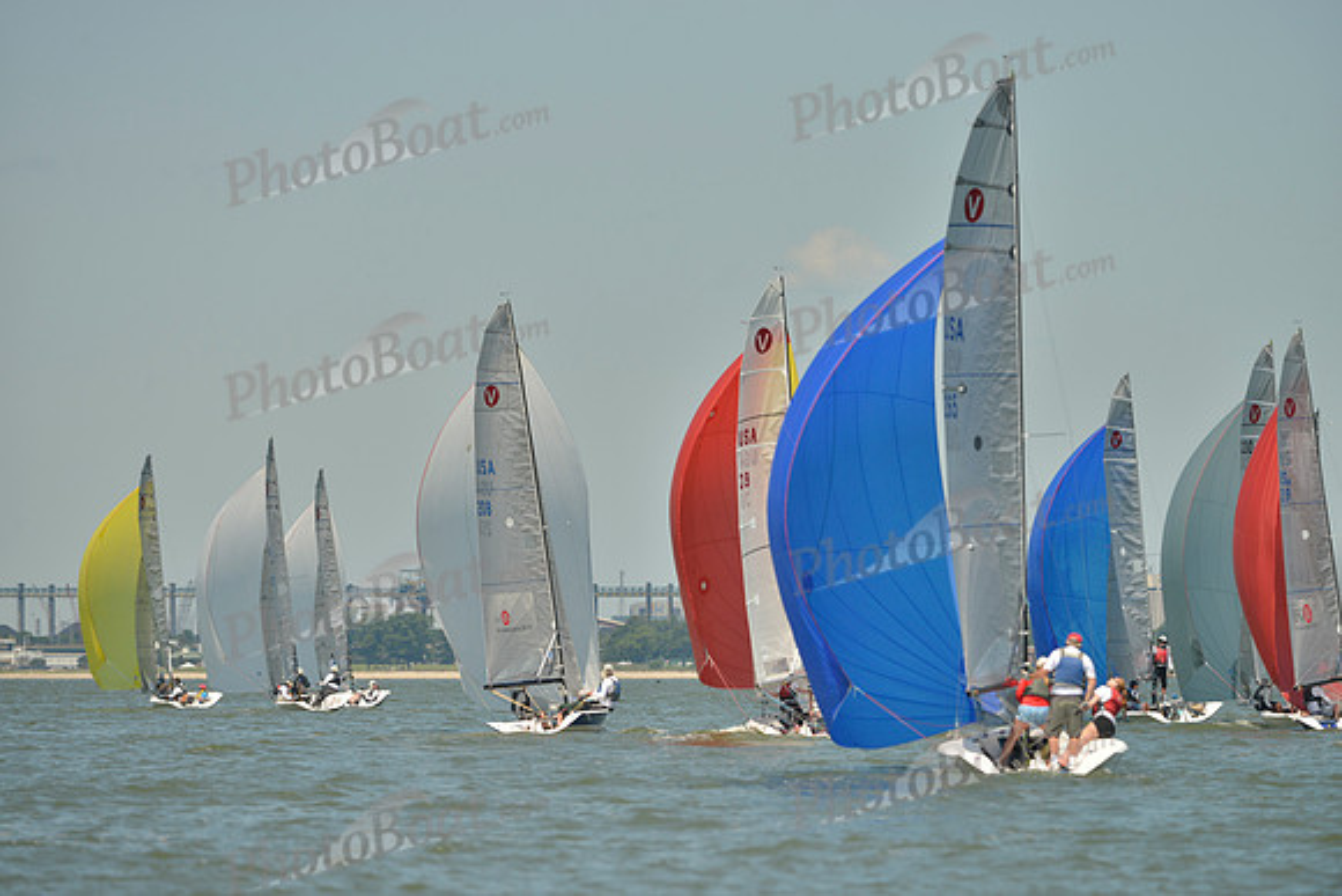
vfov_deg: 4.0
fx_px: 12677
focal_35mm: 340
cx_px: 671
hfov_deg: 6.1
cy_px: 448
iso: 200
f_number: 6.3
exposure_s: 1/1250
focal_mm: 340
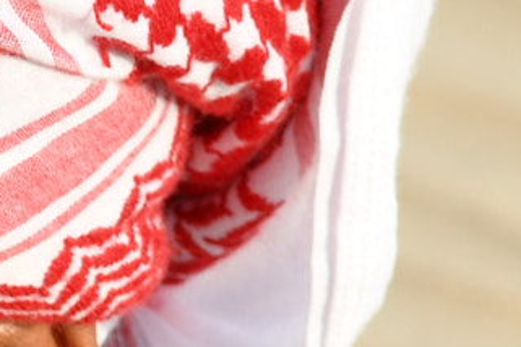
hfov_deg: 3.9
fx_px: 7615
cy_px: 883
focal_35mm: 526
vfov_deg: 2.6
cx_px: -557
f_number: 8
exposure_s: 1/125
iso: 100
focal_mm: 55
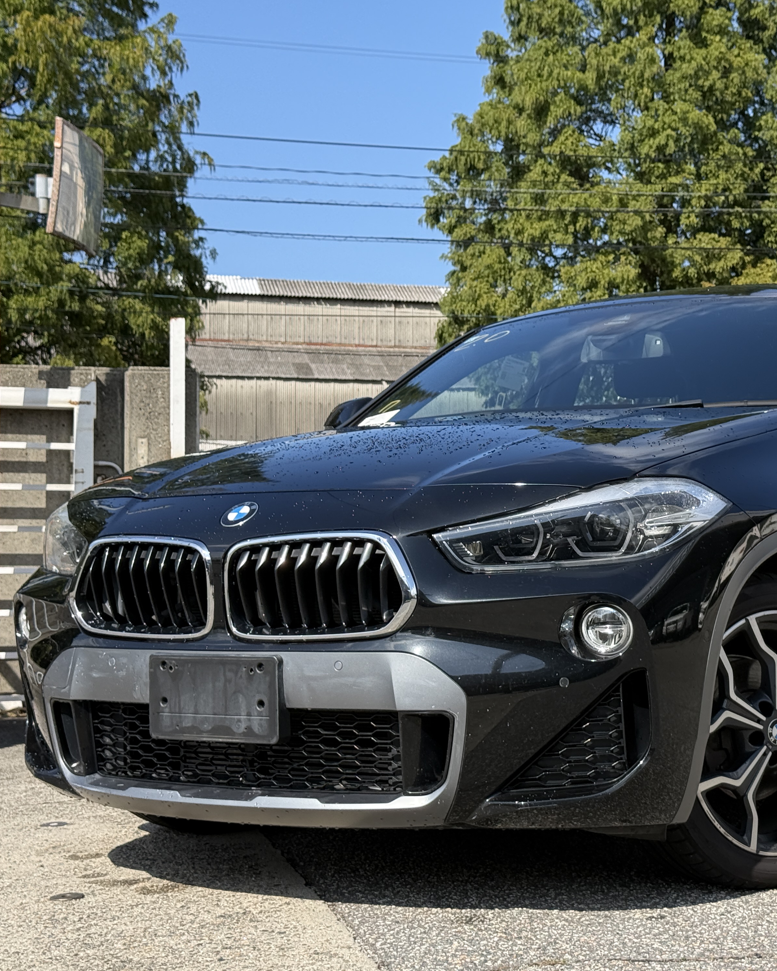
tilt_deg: +1.5
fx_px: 1811
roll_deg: -0.6
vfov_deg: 30.0
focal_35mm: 63
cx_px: 571
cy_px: 483
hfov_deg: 24.0
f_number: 1.78
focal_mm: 6.76
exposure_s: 1/3891
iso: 100
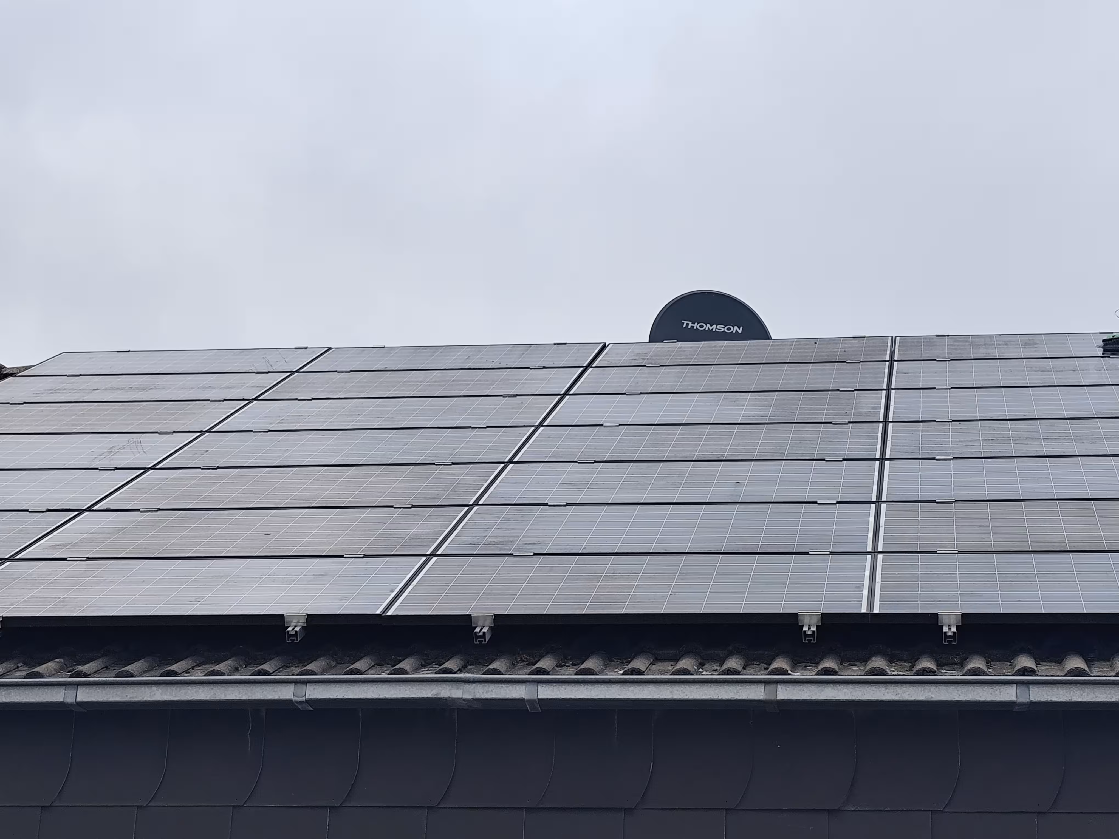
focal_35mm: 72
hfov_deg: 27.0
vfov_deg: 20.4
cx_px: 560
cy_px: 420
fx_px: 2327
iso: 50
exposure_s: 1/301
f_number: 1.65
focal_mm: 6.19
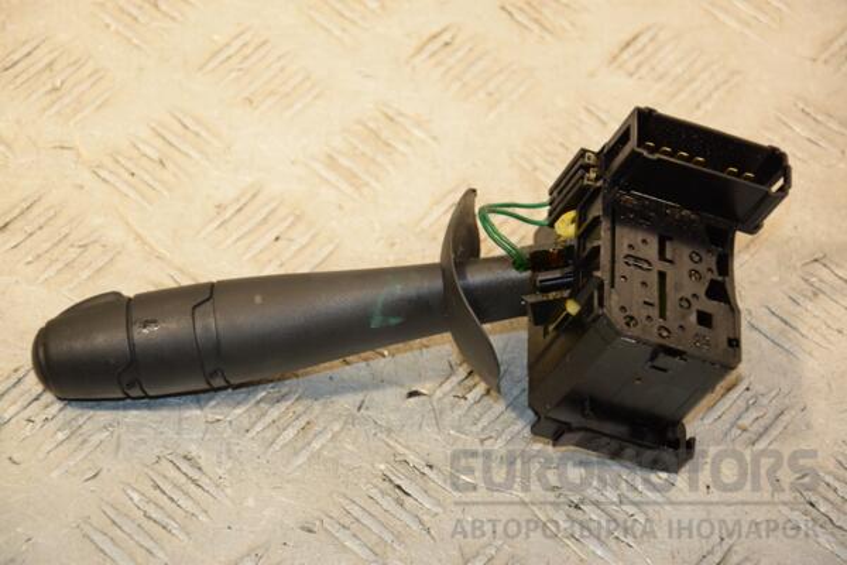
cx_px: 424
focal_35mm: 120
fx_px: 2823
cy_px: 282
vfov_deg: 11.4
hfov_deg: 17.1
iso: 800
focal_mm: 80
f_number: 5.3
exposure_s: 1/200
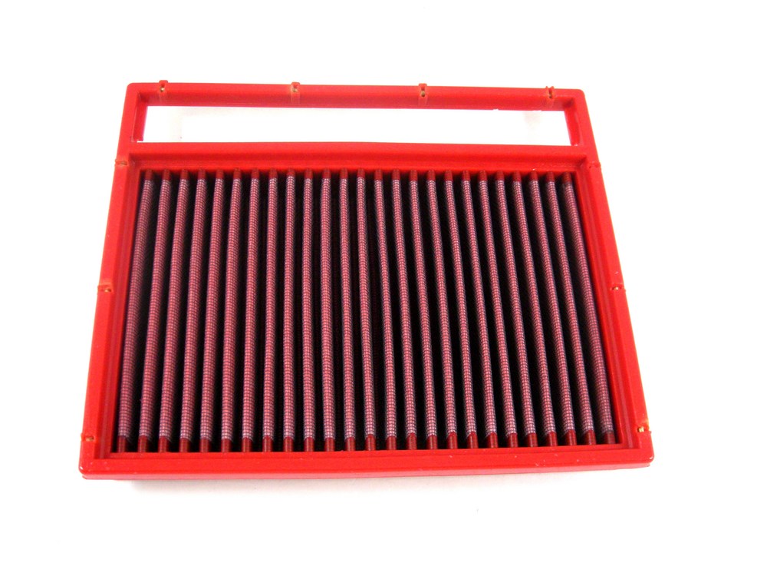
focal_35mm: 35
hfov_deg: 52.6
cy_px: 288
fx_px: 776
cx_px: 384
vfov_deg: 40.7
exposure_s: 1/51.6
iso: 212
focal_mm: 5.7
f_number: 2.8
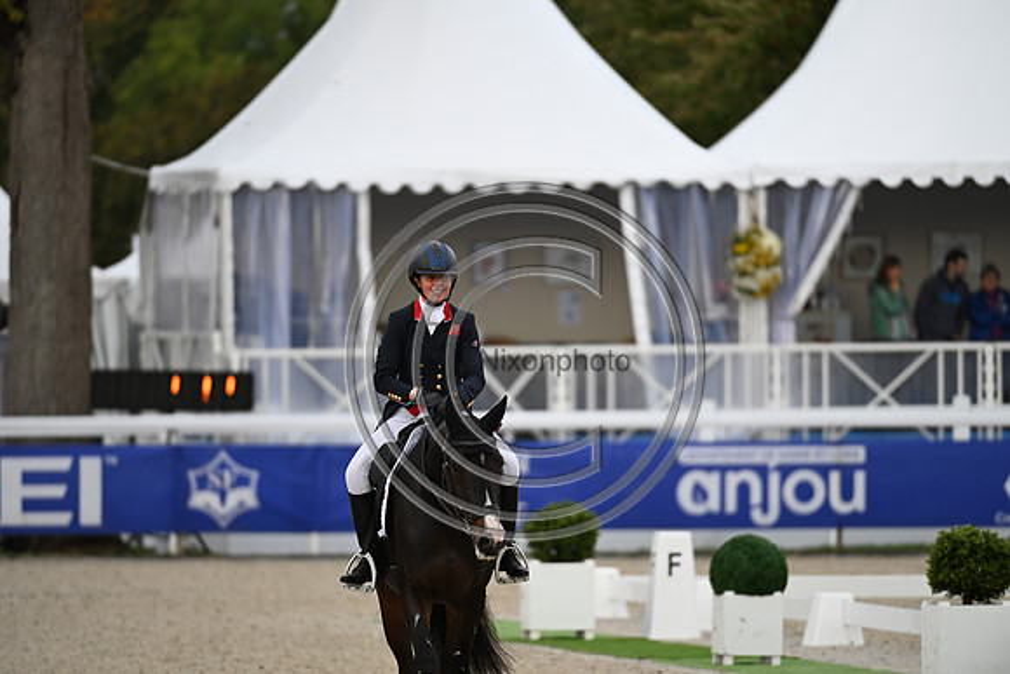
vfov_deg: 3.4
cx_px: 505
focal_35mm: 400
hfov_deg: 5.2
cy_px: 337
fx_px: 11224
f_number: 4.5
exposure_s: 1/1000
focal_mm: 400
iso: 560
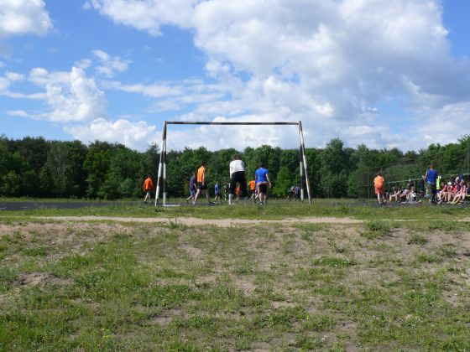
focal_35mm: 35
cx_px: 235
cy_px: 176
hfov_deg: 52.6
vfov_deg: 40.7
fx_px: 475
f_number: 7.1
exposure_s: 1/400
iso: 100
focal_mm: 7.4
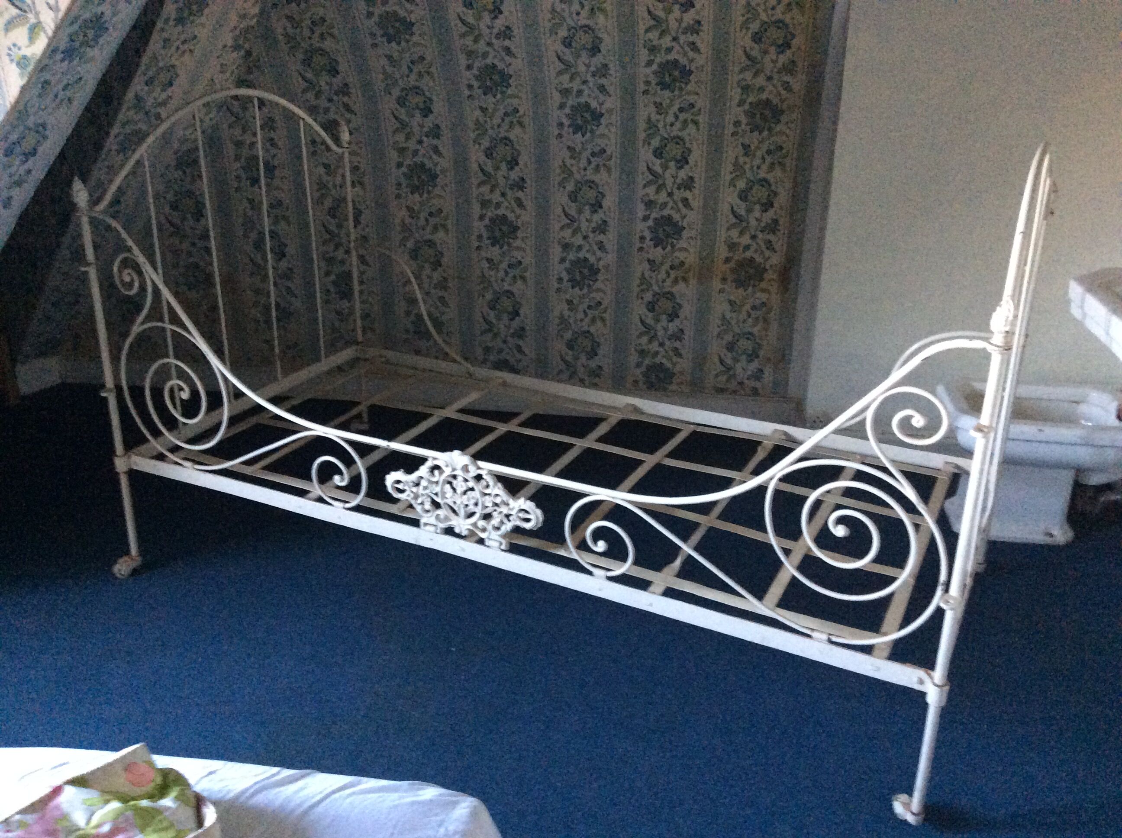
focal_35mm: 32
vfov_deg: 44.1
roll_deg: +0.9
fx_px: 1036
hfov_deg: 56.9
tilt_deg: -22.5
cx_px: 561
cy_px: 419
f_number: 2.4
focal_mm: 3.3
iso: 320
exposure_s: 1/17
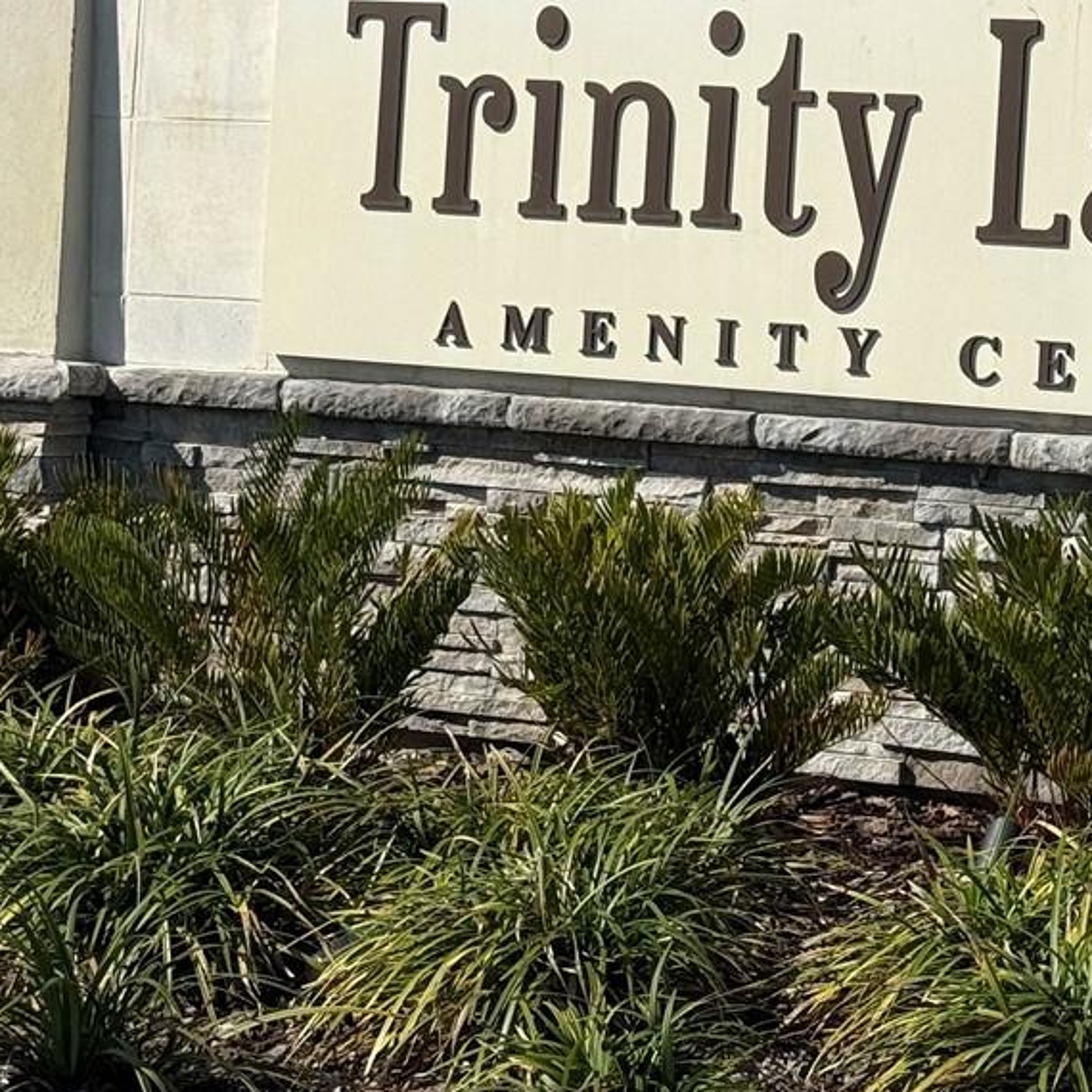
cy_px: 75
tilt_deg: +2.3
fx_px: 4247
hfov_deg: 14.5
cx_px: 1036
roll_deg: -3.7
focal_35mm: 119
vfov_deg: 14.5
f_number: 1.78
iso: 64
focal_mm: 6.76
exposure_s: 1/8772
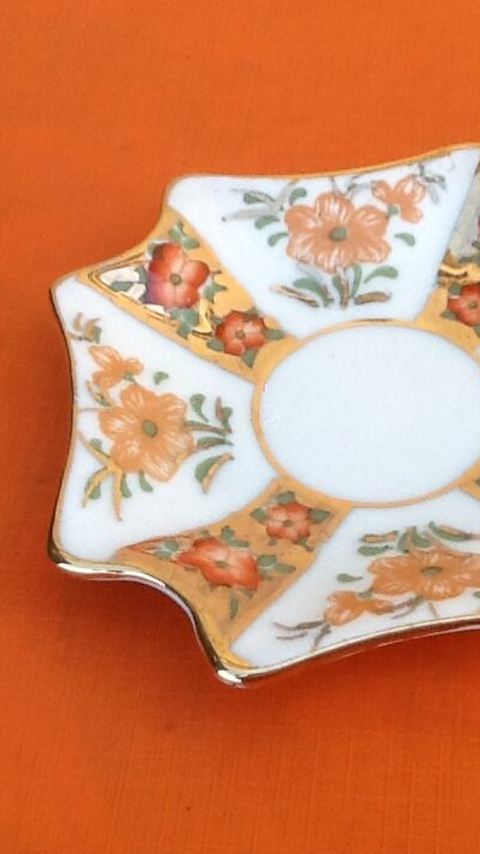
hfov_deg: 18.3
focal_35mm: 65
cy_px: 426
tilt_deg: -51.9
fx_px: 1471
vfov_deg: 32.4
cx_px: 393
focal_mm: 2.03
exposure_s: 1/120
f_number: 2.4
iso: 40
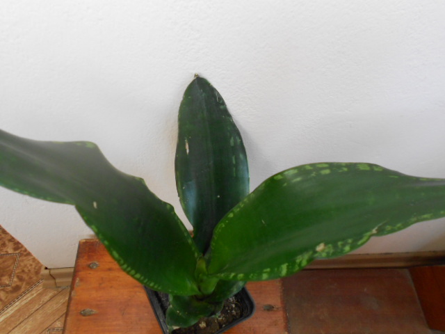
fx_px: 373
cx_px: 222
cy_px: 167
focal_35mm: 29
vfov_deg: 48.2
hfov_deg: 61.7
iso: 200
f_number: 3.4
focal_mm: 5.3
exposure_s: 1/30
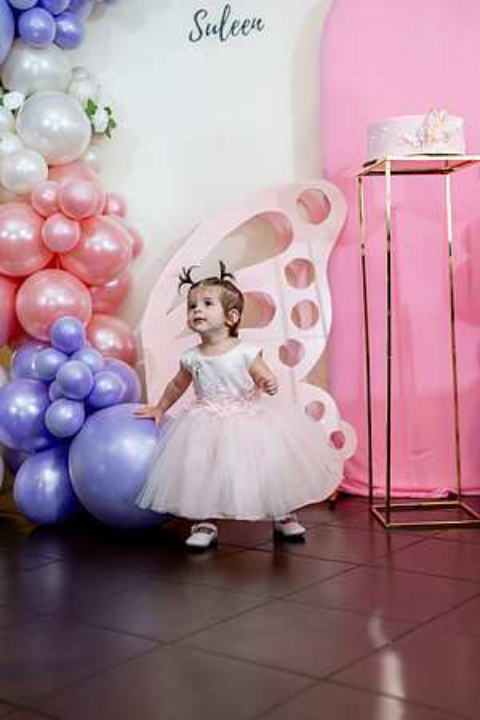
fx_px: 1000
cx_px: 240
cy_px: 360
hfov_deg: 27.0
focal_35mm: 50
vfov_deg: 39.6
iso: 500
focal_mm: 50
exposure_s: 1/160
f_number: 2
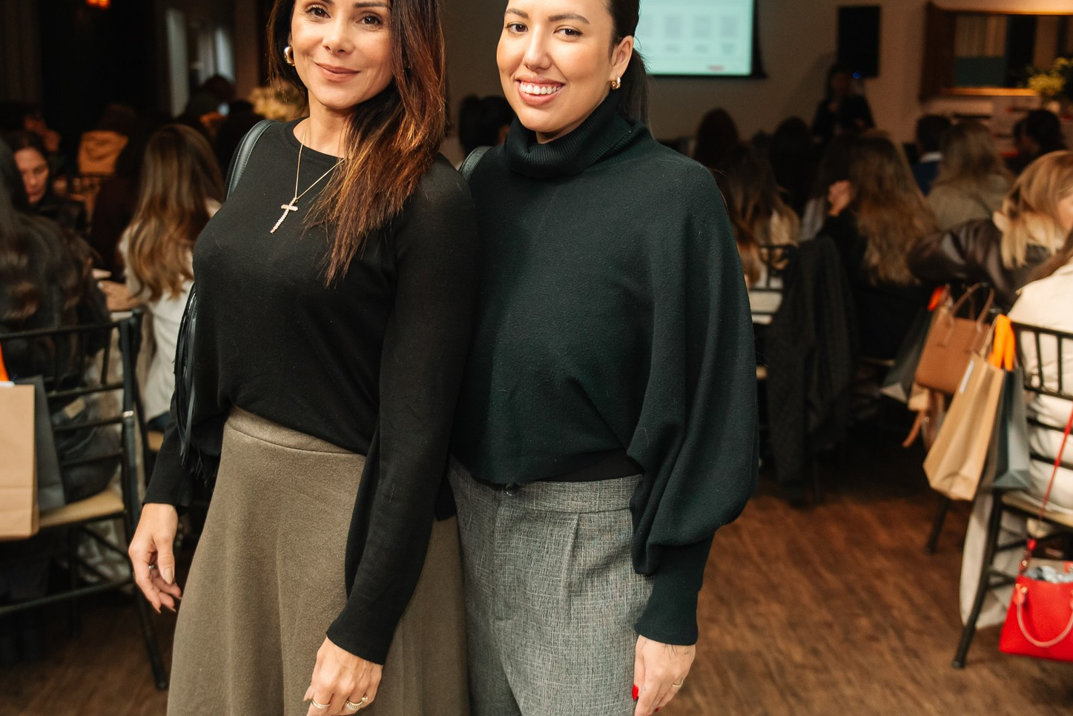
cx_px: 503
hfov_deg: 42.7
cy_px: 348
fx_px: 1372
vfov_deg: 29.3
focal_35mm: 46
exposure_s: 1/800
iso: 2500
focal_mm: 31
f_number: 2.8
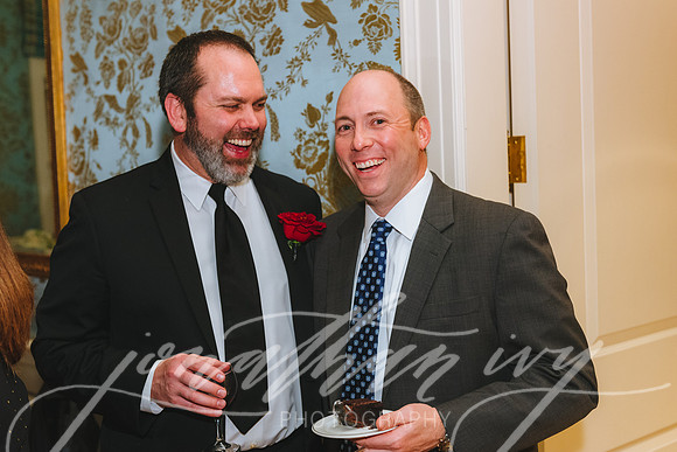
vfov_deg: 25.8
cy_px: 206
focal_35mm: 52
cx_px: 369
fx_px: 985
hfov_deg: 37.9
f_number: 4
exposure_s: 1/160
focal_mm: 48
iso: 3200
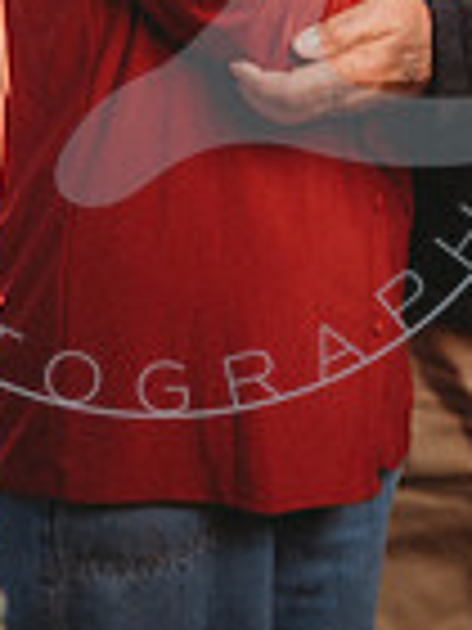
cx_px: 364
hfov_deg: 10.0
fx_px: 2691
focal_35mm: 148
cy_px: -342
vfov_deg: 12.6
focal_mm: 48
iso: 100
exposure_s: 1/400
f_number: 2.8
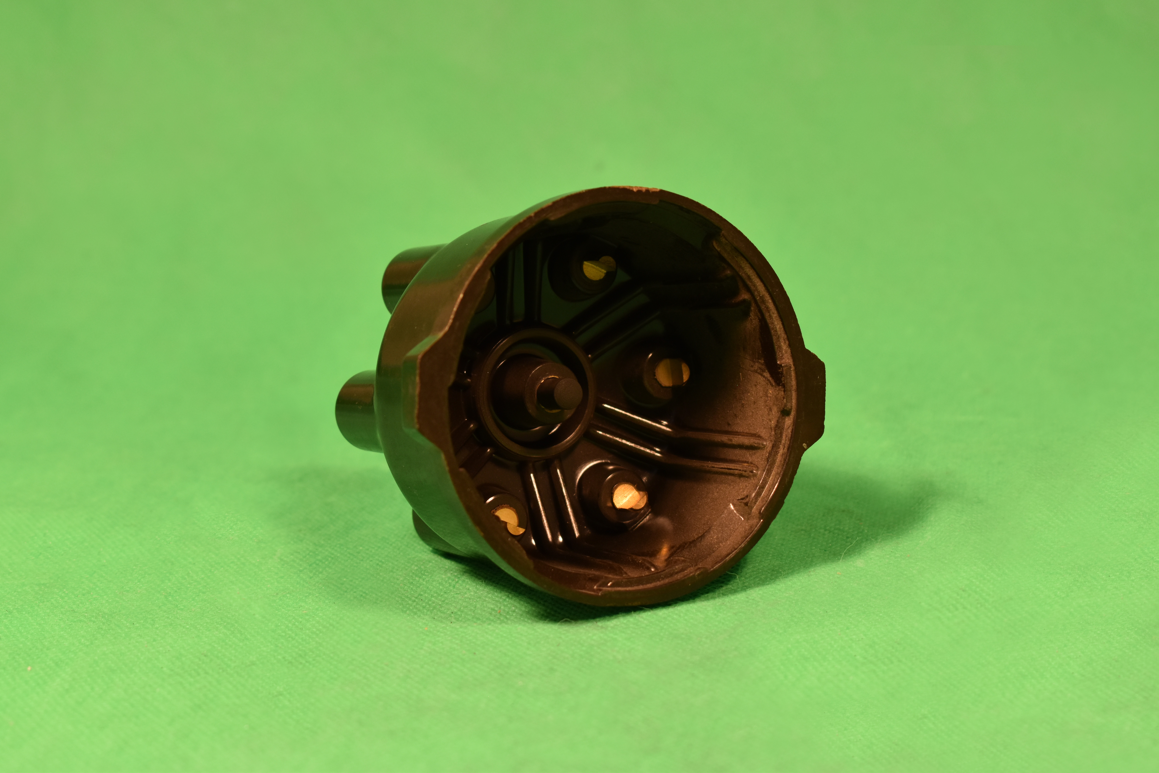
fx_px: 2414
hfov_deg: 27.0
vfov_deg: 18.2
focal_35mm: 75
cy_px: 386
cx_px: 580
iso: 400
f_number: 8
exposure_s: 1/250
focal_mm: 50
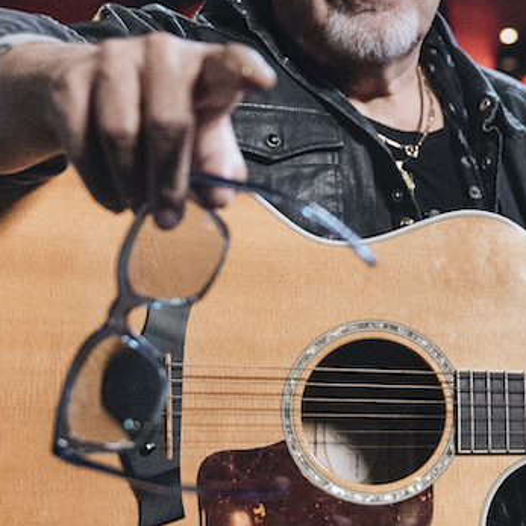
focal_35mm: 94
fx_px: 1616
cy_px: 187
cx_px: 461
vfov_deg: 18.4
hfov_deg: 18.2
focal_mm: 32
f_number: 2.8
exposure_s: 1/125
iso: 5000
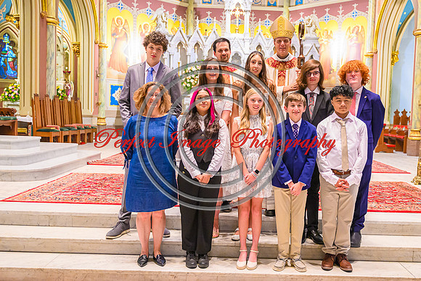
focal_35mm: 38
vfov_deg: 35.3
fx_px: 441
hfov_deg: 50.8
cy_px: 147
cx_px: 243
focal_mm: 28
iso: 5000
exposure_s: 1/80
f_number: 2.8
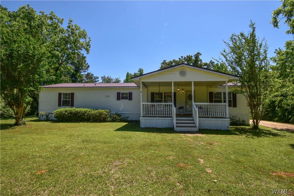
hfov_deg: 100.4
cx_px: 147
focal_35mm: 15
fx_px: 122
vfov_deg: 77.3
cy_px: 98
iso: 400
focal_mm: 10
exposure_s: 1/400
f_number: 11
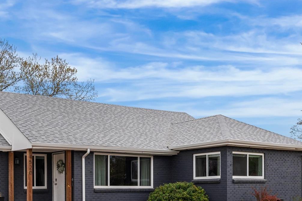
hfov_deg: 41.5
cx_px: 96
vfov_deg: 28.6
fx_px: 392
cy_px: 129
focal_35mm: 47
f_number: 8
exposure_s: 1/400
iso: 500
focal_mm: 29.5
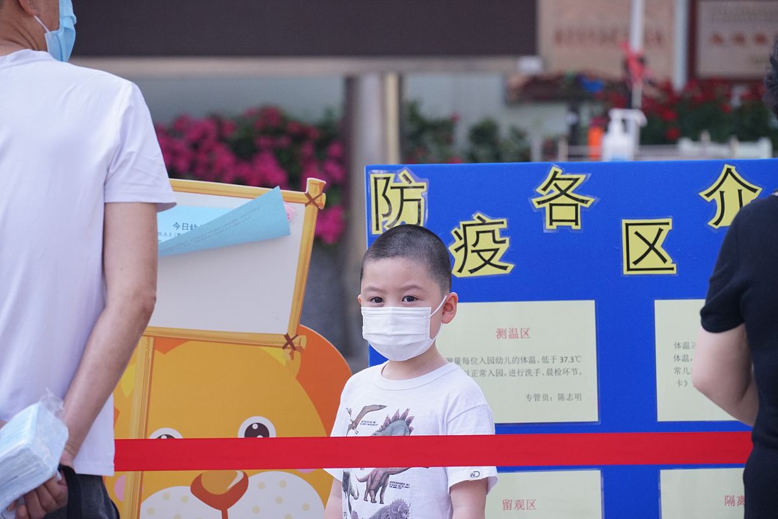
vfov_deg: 3.4
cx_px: 389
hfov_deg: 5.2
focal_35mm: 400
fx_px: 8644
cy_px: 260
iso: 2000
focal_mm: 400
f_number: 13
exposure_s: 1/500
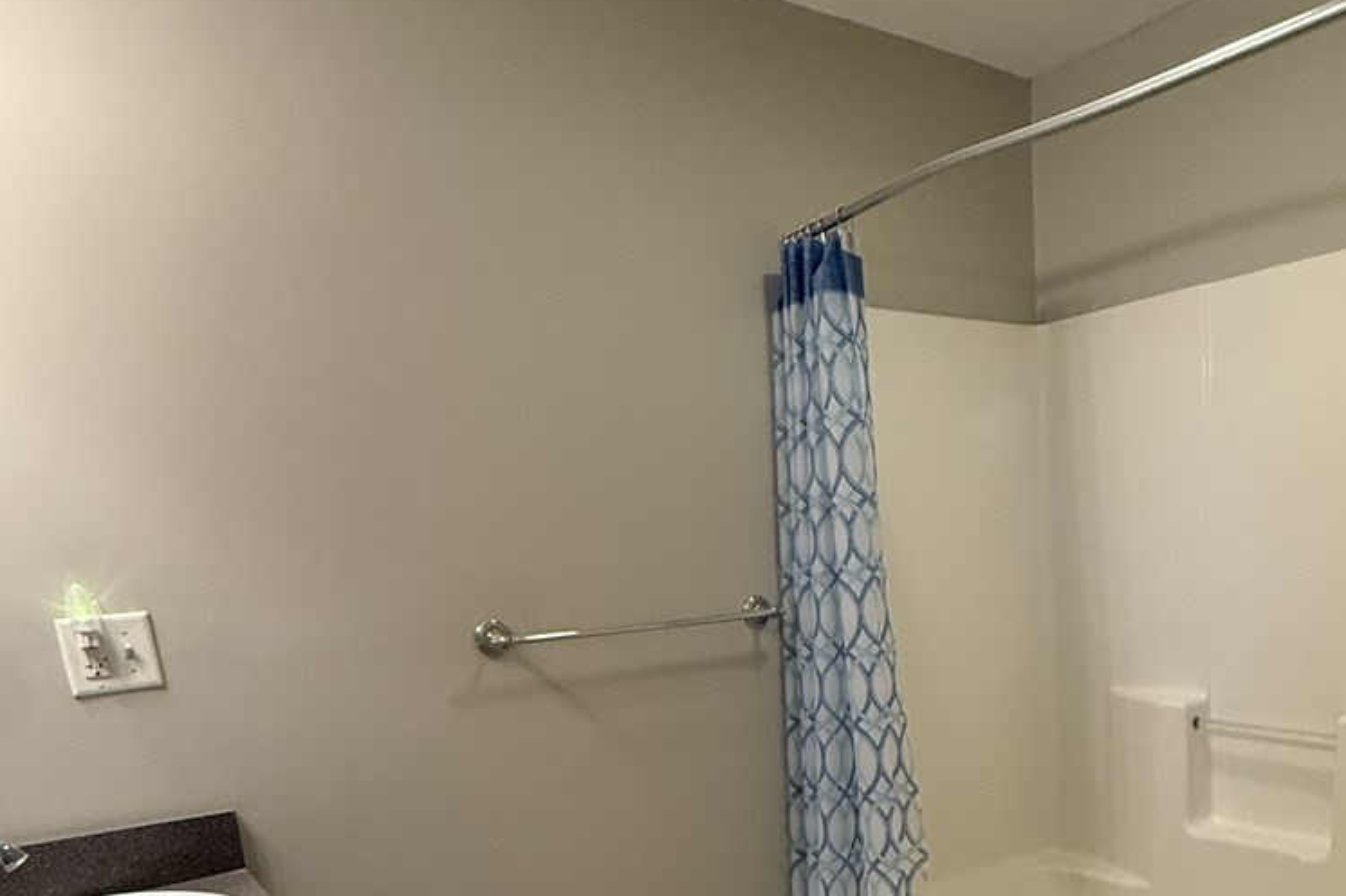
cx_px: 893
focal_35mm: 30
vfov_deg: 40.5
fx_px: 1121
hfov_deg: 60.5
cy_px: 795
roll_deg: +3.6
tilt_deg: -12.3
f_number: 2.2
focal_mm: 2.22
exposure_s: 1/60
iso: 320
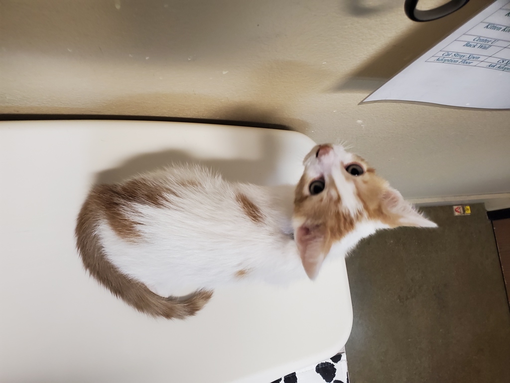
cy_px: 192
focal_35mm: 26
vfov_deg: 53.1
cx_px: 255
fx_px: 383
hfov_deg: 67.3
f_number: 2.4
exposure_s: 1/40
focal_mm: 4.3
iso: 320
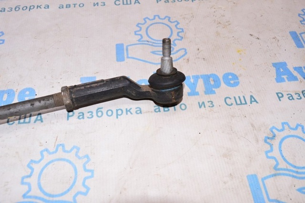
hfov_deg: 62.0
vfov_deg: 43.5
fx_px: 254
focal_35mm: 30
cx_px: 152
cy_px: 102
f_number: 8
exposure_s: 1/200
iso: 1600
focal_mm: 20
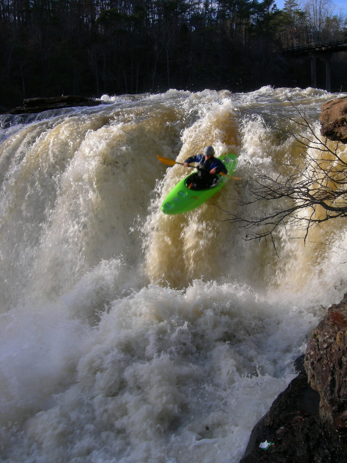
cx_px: 174
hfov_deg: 39.7
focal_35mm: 36
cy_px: 232
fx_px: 481
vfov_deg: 51.3
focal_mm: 7.5
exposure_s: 1/157
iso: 64
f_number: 7.6
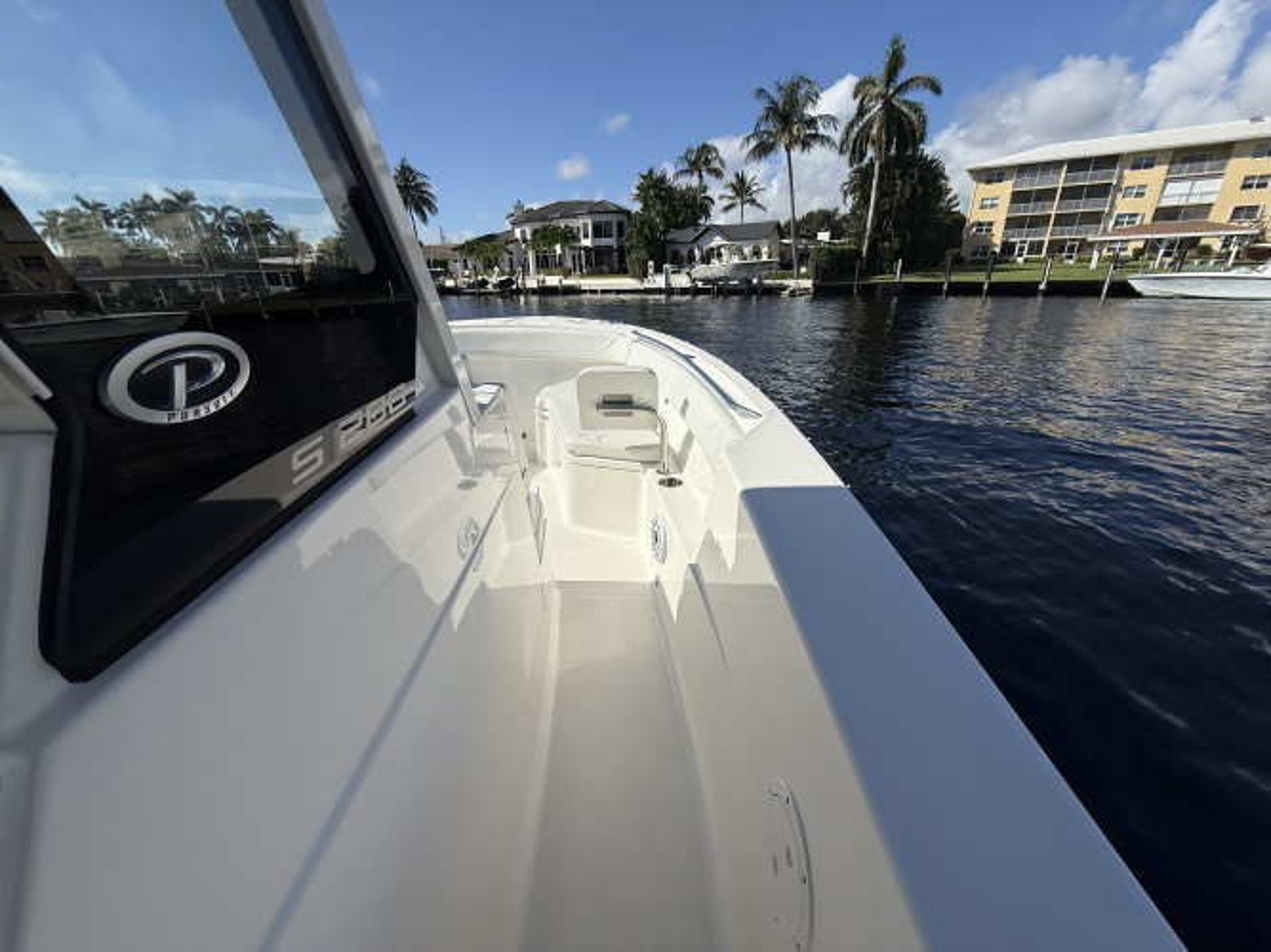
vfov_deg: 85.7
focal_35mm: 14
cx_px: 636
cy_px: 476
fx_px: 514
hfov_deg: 102.1
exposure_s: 1/6173
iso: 40
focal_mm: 2.22
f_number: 2.2
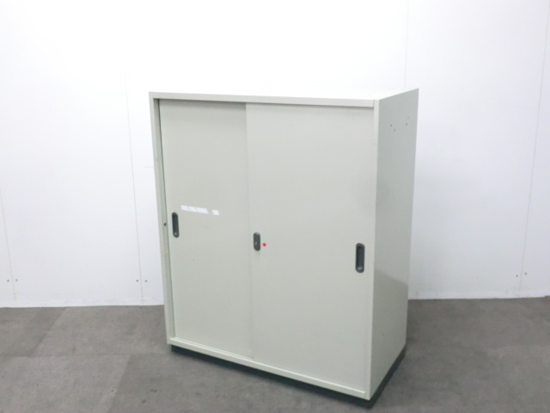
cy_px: 206
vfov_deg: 37.7
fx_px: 604
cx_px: 275
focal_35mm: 38
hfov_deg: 49.0
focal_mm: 6.9
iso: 800
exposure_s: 1/50
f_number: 3.9
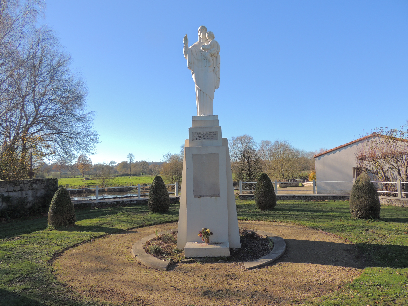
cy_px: 153
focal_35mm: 24
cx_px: 204
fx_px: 283
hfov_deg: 71.6
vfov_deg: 56.8
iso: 100
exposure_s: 1/800
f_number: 3
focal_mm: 4.3
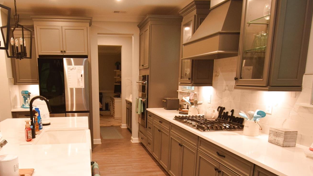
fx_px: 236
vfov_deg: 40.4
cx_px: 122
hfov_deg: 66.4
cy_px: 120
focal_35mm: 28
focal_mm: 11.5
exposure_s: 1/100
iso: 800
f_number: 5
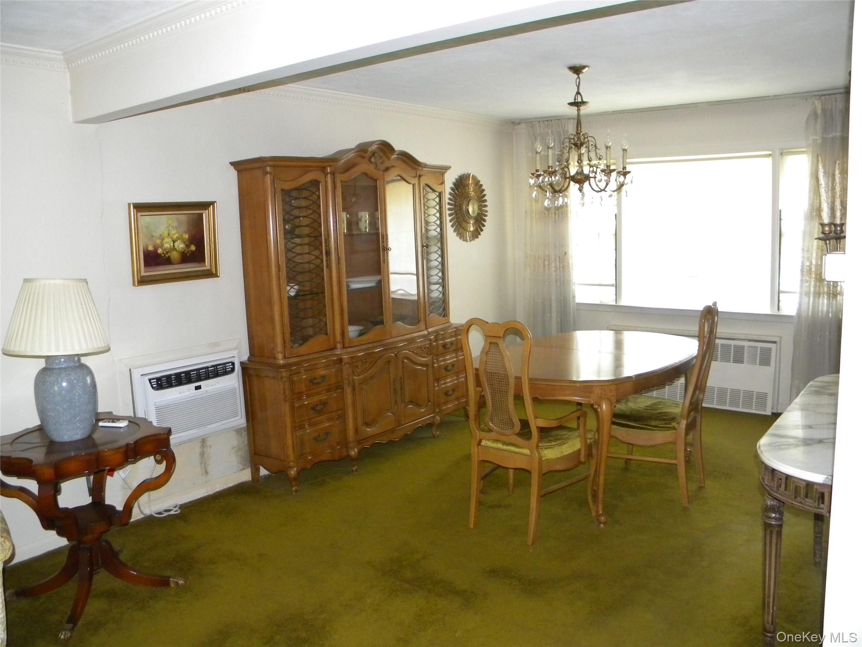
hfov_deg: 63.4
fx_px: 697
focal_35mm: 28
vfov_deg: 49.7
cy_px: 324
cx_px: 431
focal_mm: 5
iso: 400
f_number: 3.5
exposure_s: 1/26
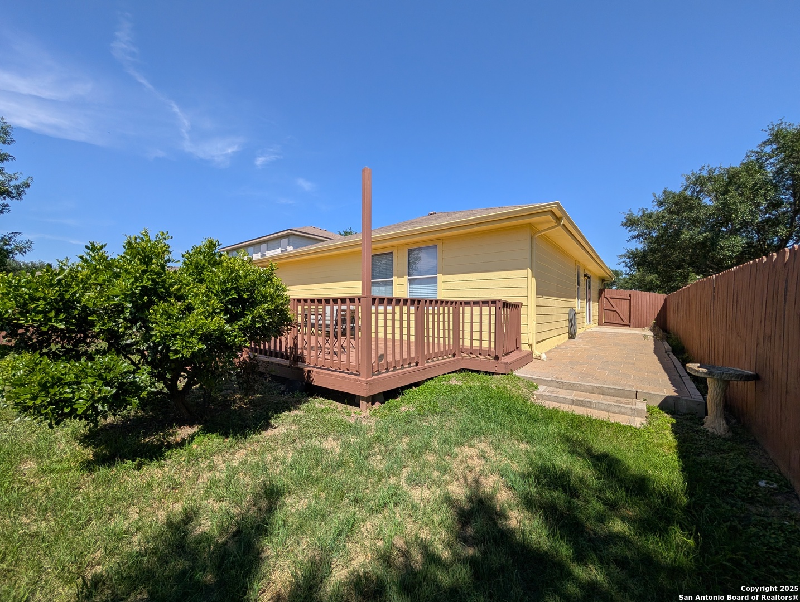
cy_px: 301
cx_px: 400
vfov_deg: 94.7
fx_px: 278
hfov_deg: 110.5
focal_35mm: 12
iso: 46
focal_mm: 2.02
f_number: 1.7
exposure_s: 1/4505
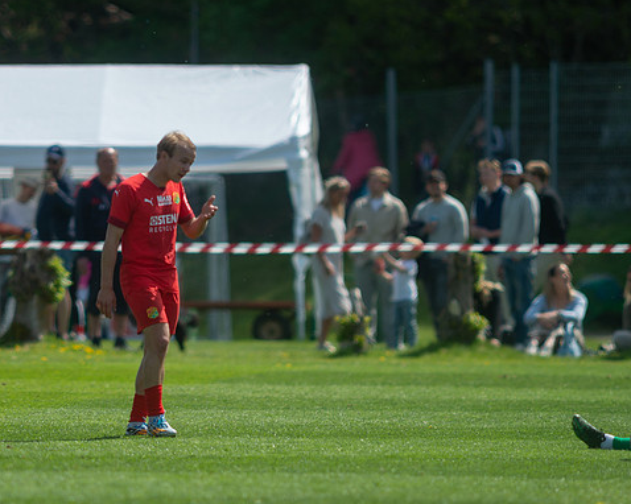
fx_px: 11985
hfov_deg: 3.0
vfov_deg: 2.4
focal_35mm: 642
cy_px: 271
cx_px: 187
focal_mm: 420
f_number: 4
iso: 110
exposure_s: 1/1250
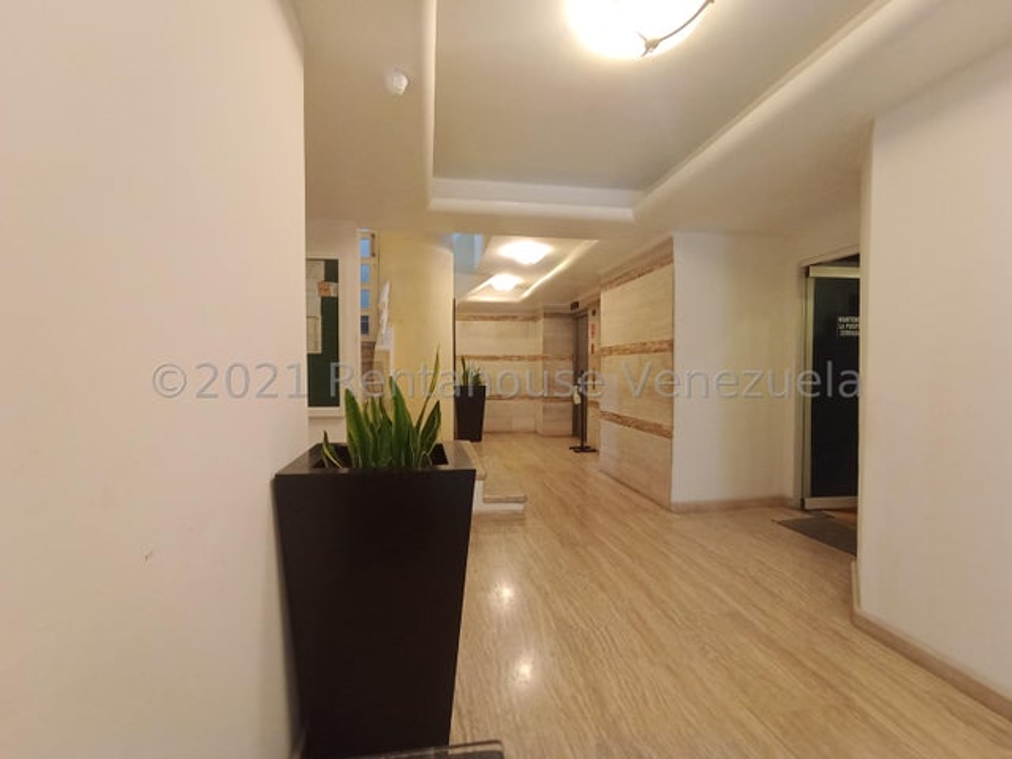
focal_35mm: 15
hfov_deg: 98.2
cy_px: 380
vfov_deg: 81.7
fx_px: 439
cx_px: 506
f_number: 2.2
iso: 405
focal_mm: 1.65
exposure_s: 1/24
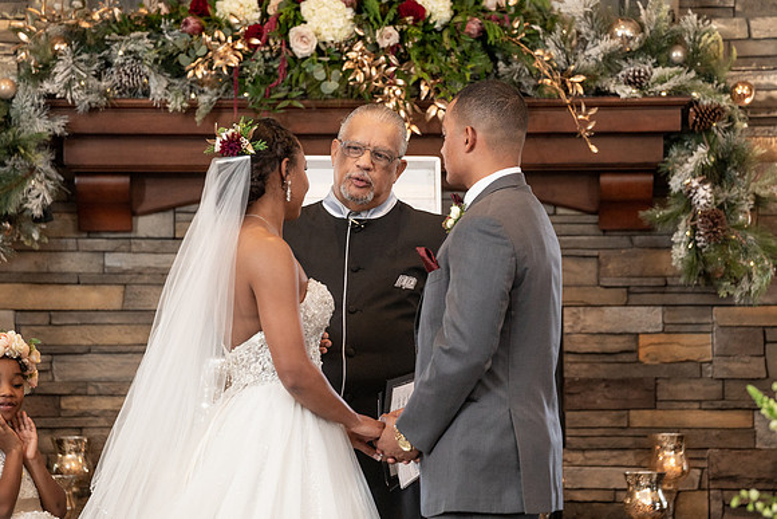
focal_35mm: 212
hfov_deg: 9.7
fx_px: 4576
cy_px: 269
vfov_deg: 6.5
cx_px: 411
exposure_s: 1/200
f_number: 4
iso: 2000
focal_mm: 198
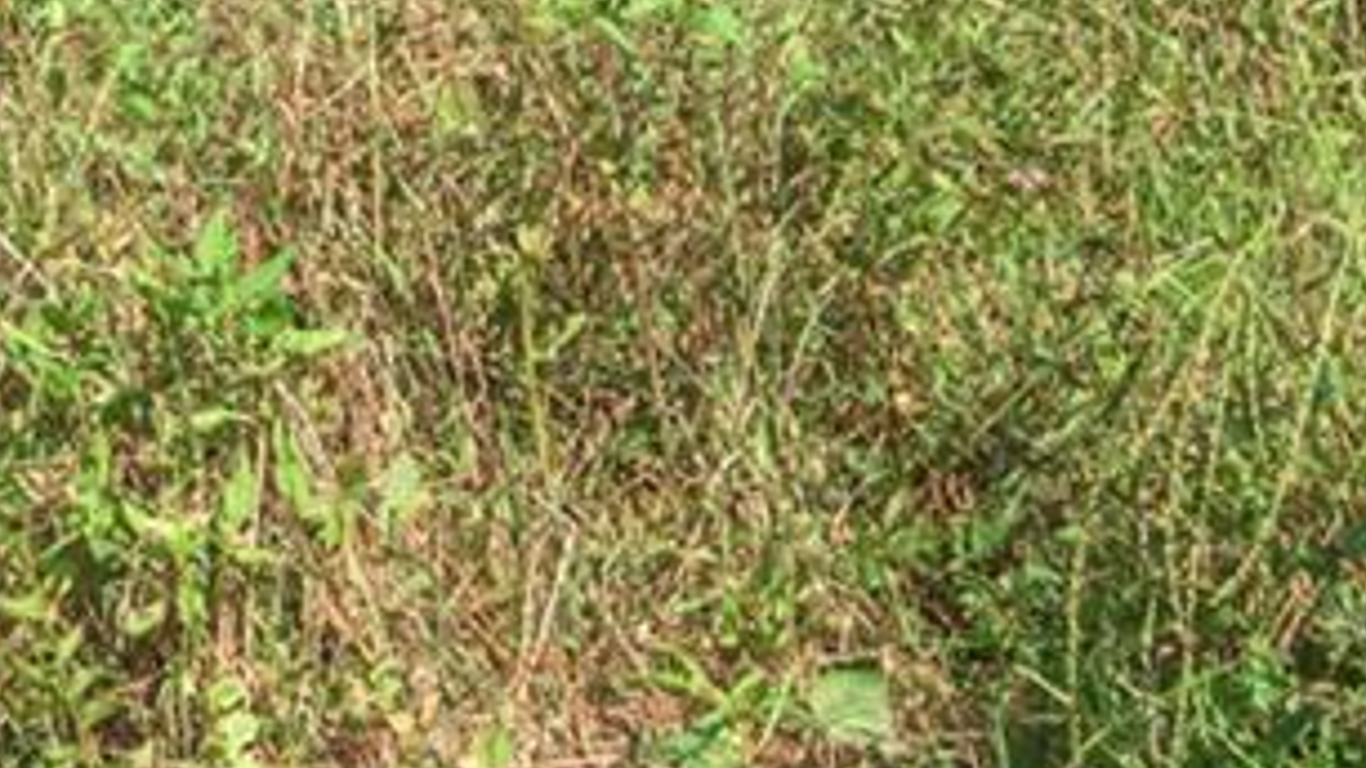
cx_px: -277
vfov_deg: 6.1
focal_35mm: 168
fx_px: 6084
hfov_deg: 12.5
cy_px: -2266
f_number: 8
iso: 320
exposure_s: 1/320
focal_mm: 24
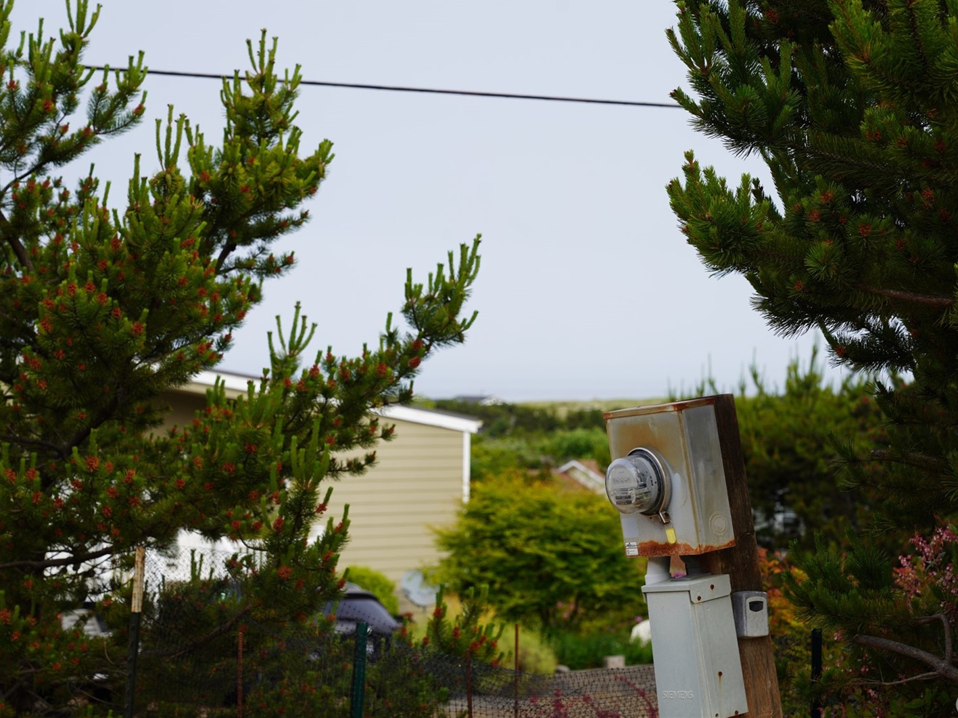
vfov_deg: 13.0
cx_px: 525
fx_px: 3154
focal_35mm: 114
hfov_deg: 17.3
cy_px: 358
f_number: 6.3
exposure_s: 1/200
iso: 100
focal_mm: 105
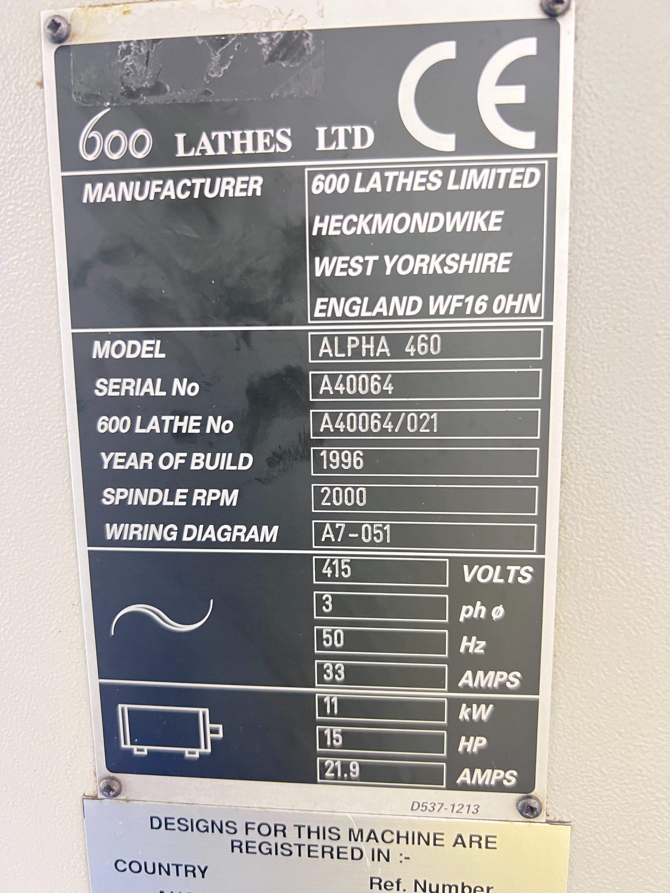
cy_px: 446
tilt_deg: -8.8
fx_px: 671
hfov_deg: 53.1
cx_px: 335
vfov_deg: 67.3
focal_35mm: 26
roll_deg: +0.2
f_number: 1.5
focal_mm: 5.7
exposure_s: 1/33
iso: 640
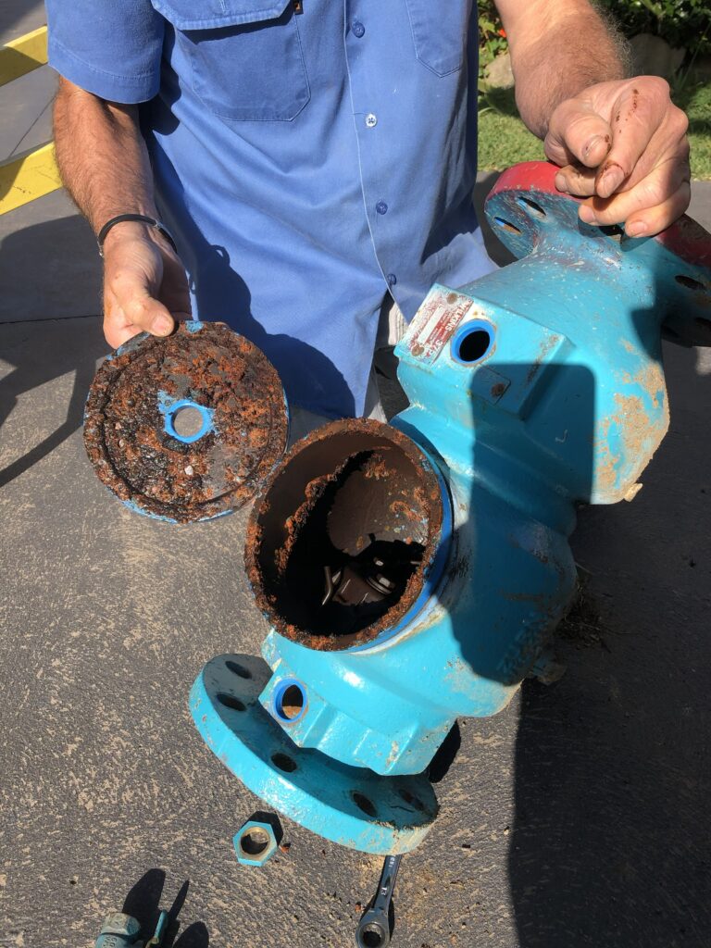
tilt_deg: -36.0
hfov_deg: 49.7
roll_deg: +2.8
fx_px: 767
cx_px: 356
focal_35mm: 28
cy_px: 474
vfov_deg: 63.4
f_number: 1.8
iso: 20
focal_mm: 3.99
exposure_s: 1/1066
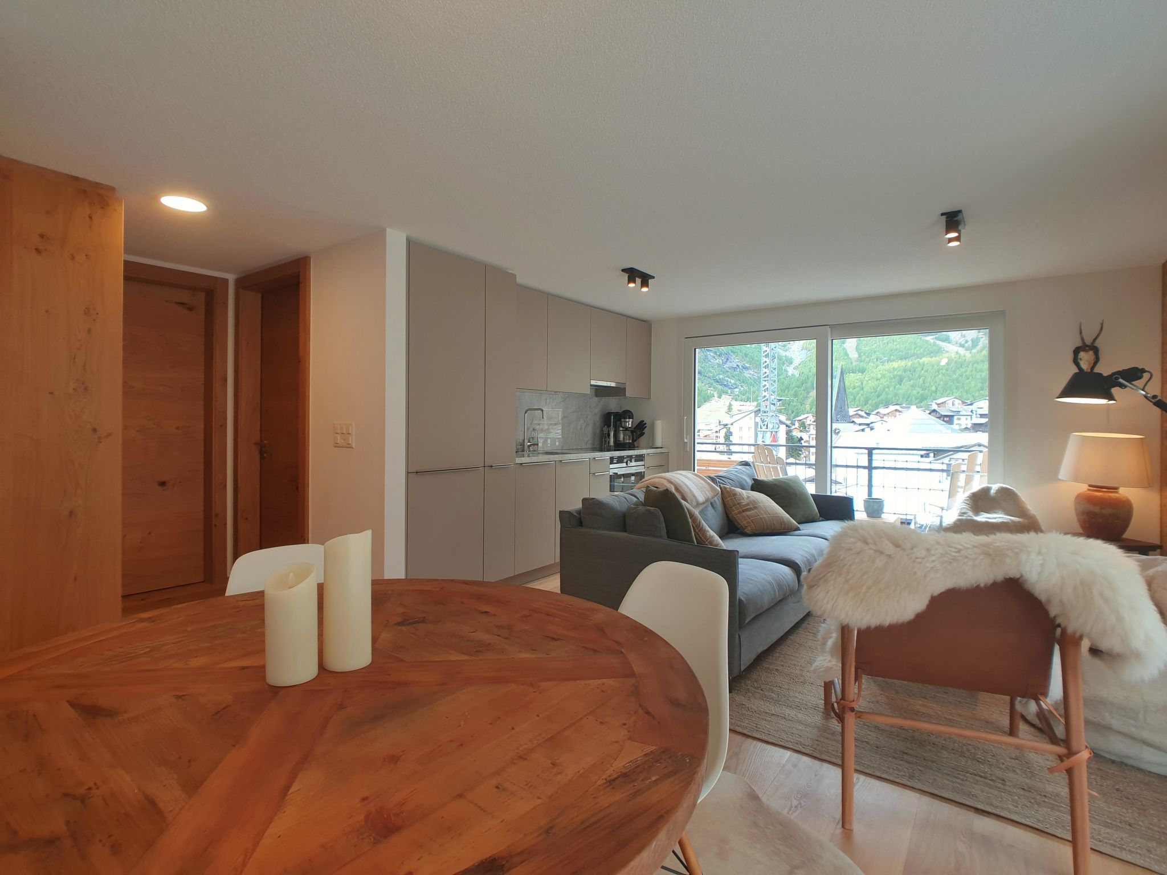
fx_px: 877
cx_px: 584
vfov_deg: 53.1
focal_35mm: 26
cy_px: 438
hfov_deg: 67.3
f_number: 2.4
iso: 64
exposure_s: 1/100
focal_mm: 4.3
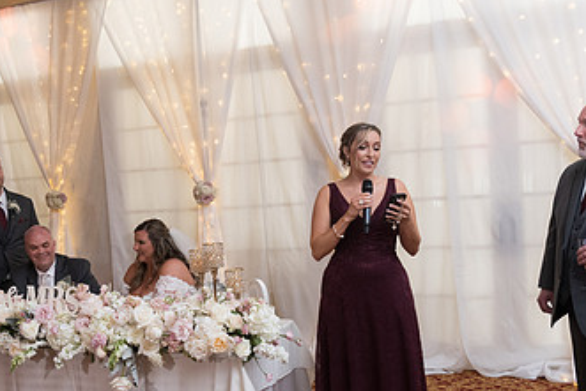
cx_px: 191
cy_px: 238
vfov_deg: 27.5
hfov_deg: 39.8
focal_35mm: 49
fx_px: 798
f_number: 5
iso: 1800
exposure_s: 1/125
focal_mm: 28
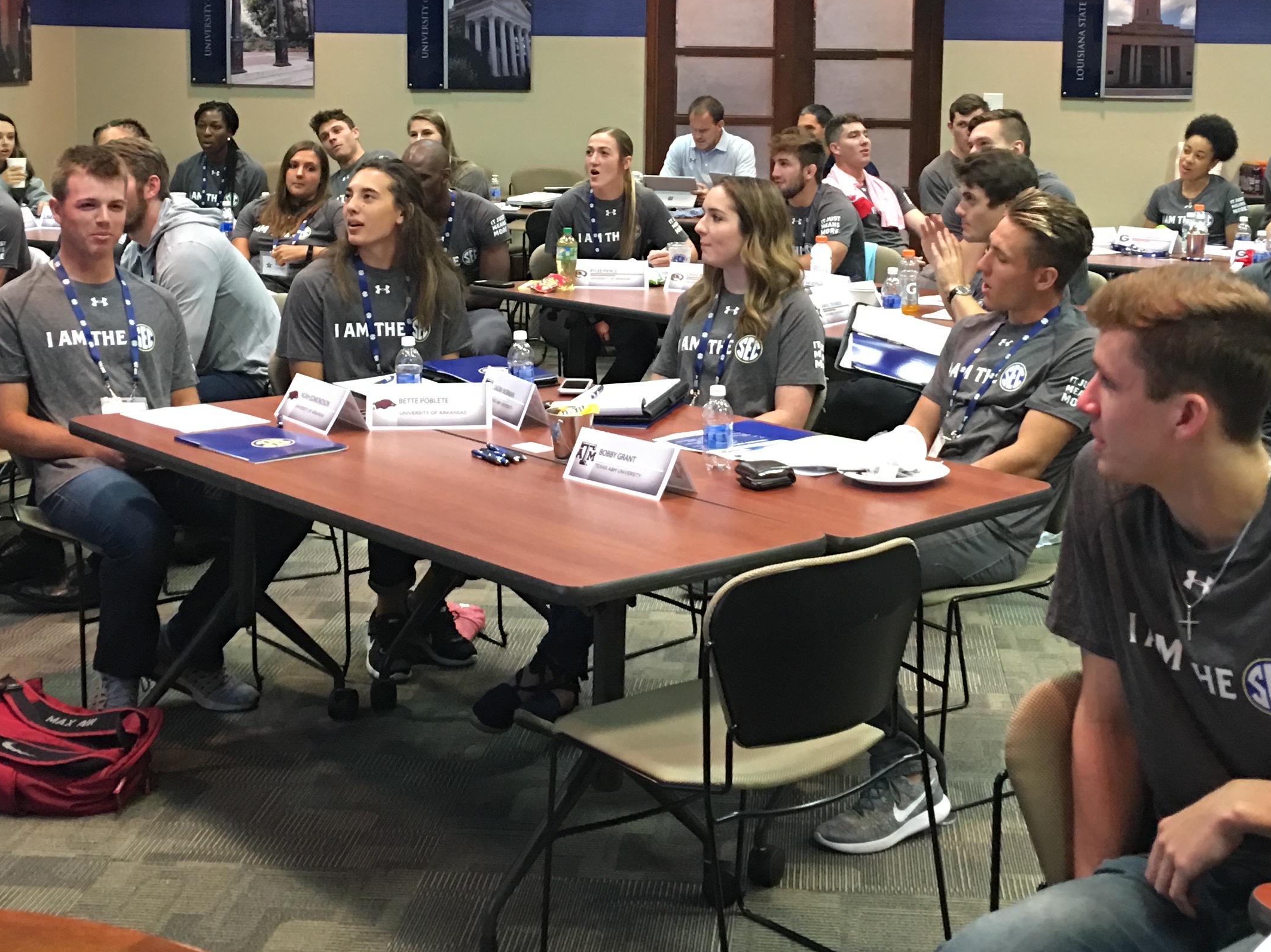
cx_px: 686
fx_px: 2019
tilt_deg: -3.8
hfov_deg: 34.9
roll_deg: -0.4
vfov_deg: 26.2
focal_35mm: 55
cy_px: 248
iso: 100
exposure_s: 1/10
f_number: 2.2
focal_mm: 4.15
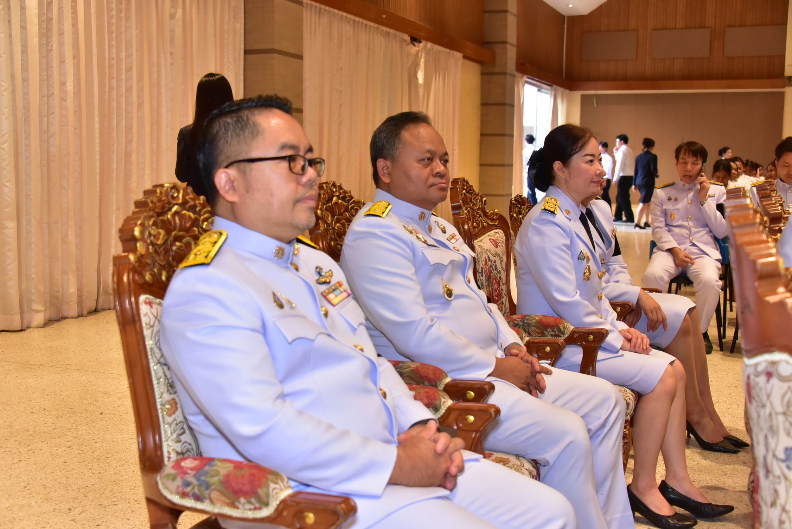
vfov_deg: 31.9
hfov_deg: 46.4
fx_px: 924
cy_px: 264
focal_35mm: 42
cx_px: 396
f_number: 5.6
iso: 4000
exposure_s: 1/200
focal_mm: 42
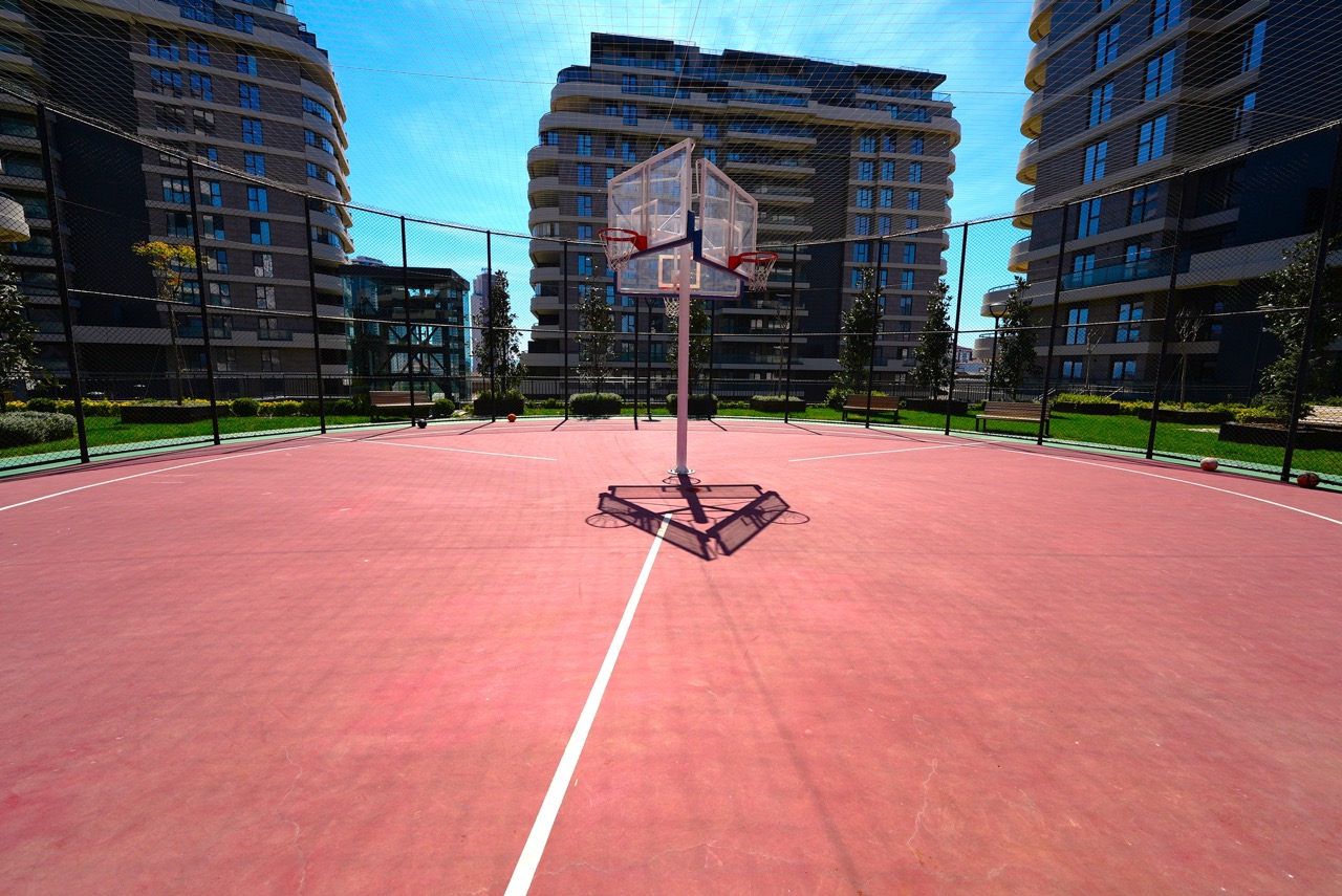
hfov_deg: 104.2
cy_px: 448
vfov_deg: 81.3
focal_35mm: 14
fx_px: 522
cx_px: 671
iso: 80
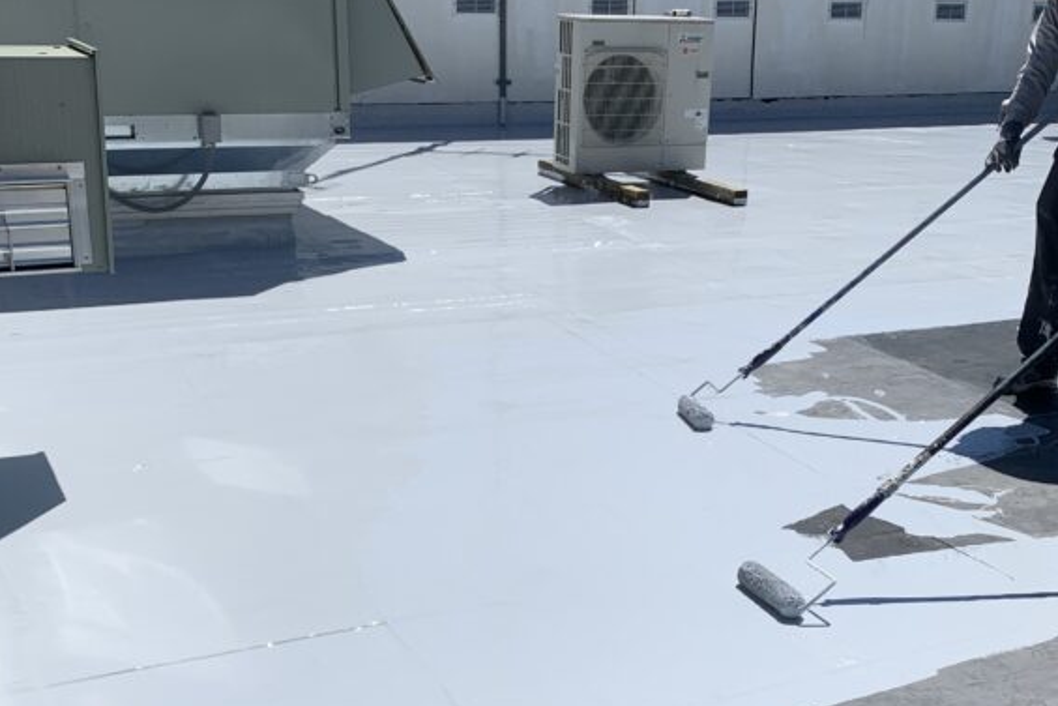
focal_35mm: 49
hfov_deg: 40.1
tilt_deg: -18.4
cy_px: 489
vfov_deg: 27.3
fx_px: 1440
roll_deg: -2.2
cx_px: 642
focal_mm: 4.25
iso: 25
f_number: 1.8
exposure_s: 1/5128
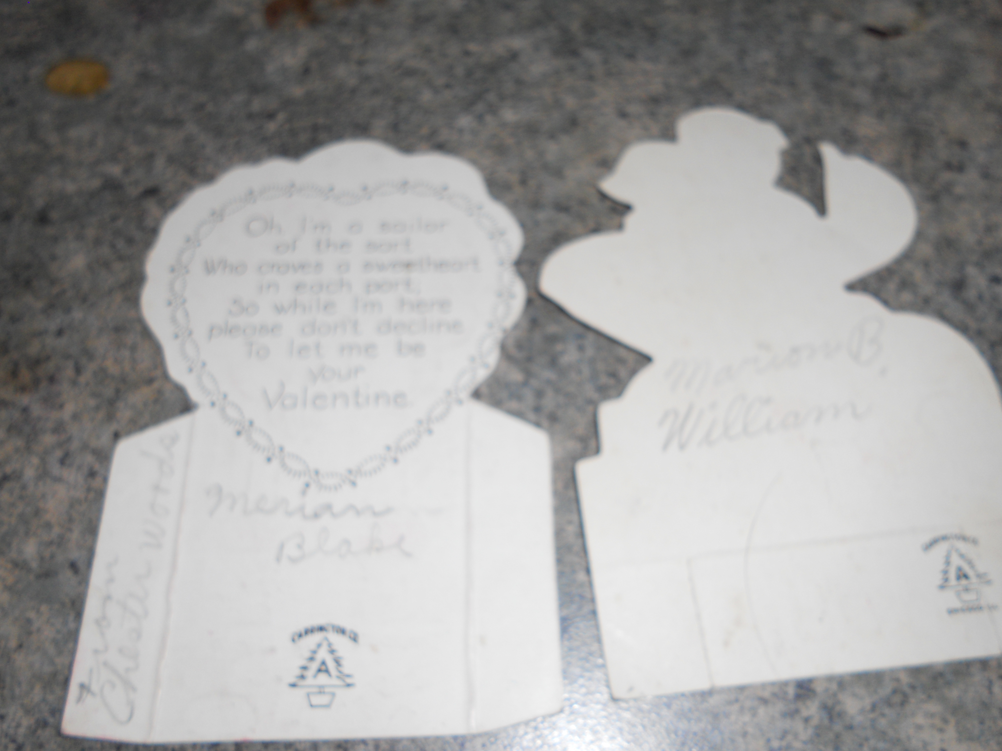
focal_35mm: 33
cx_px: 504
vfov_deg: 42.9
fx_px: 955
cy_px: 379
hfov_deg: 55.4
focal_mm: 5.8
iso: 80
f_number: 8.8
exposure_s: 1/25
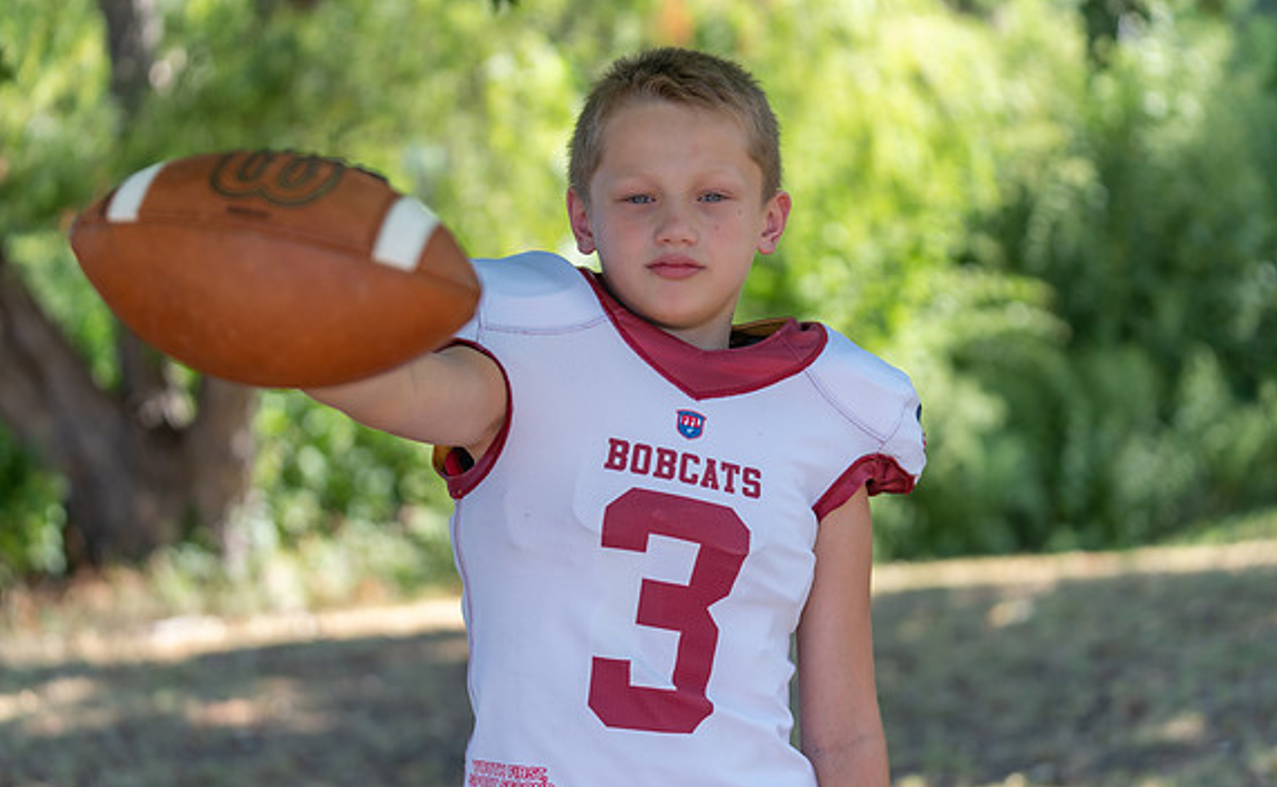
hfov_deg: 28.0
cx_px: 638
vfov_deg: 17.4
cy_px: 385
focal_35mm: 74
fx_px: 2566
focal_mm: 70
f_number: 2.8
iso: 125
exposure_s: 1/320
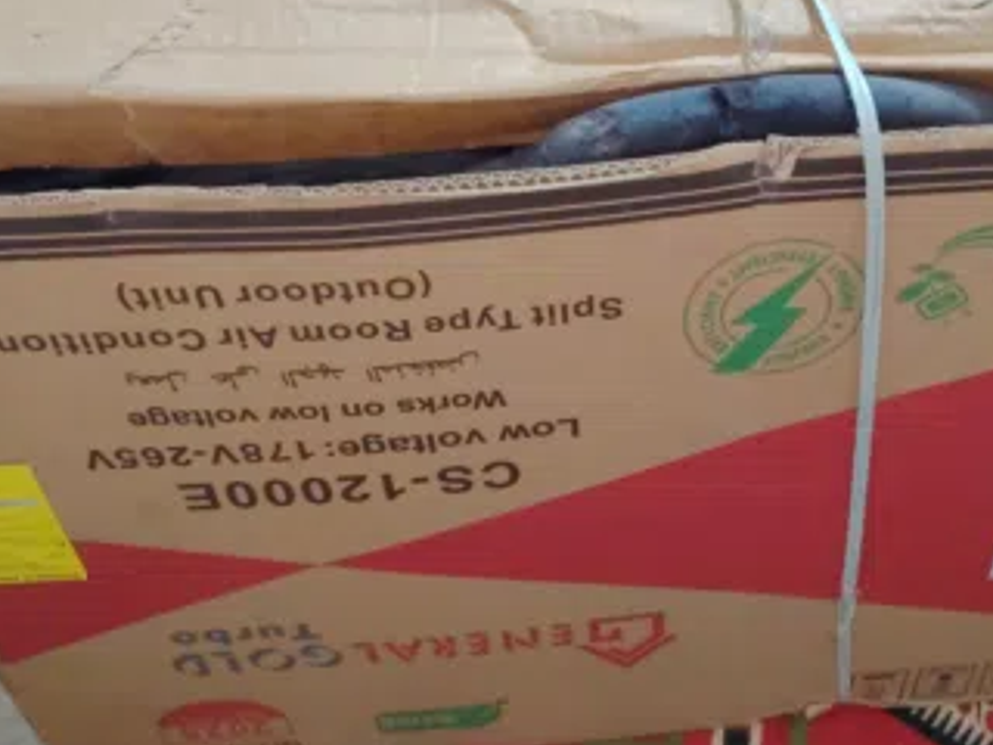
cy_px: 332
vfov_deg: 30.2
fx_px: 1377
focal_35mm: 48
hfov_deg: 39.2
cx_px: 658
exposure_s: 1/80
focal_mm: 5.25
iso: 6528
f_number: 1.75
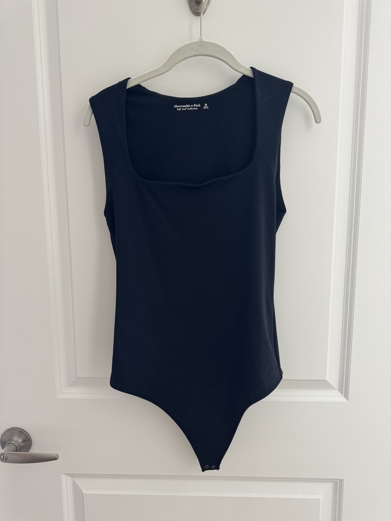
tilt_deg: -7.9
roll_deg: +0.9
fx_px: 361
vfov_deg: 71.6
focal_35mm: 24
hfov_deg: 56.8
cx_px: 196
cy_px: 260
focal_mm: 6.76
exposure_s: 1/63
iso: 200
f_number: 1.78
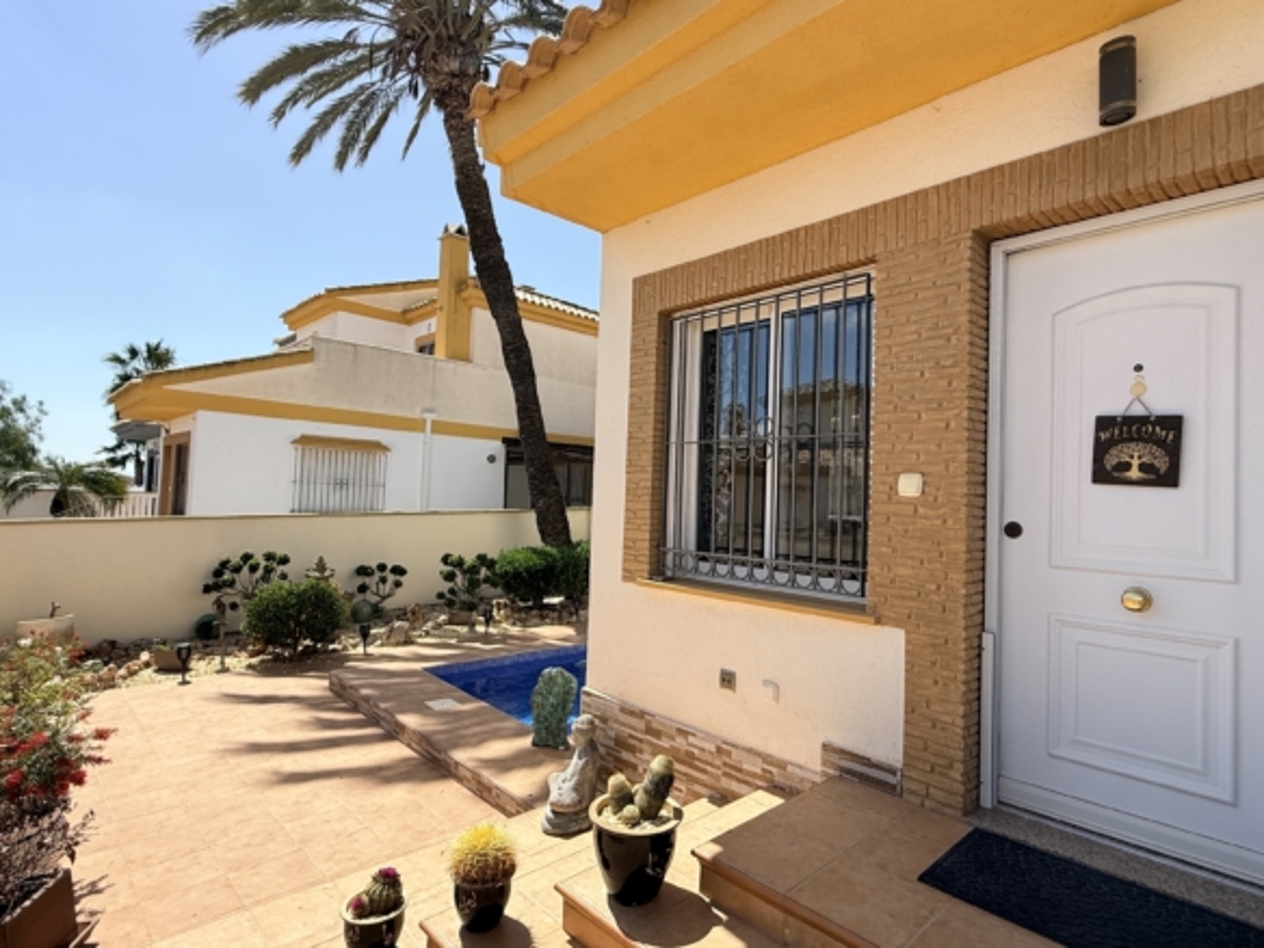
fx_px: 511
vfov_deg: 85.7
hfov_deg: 102.1
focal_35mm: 14
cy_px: 474
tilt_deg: +2.9
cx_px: 632
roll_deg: -1.2
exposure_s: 1/1848
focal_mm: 2.22
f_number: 2.2
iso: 50
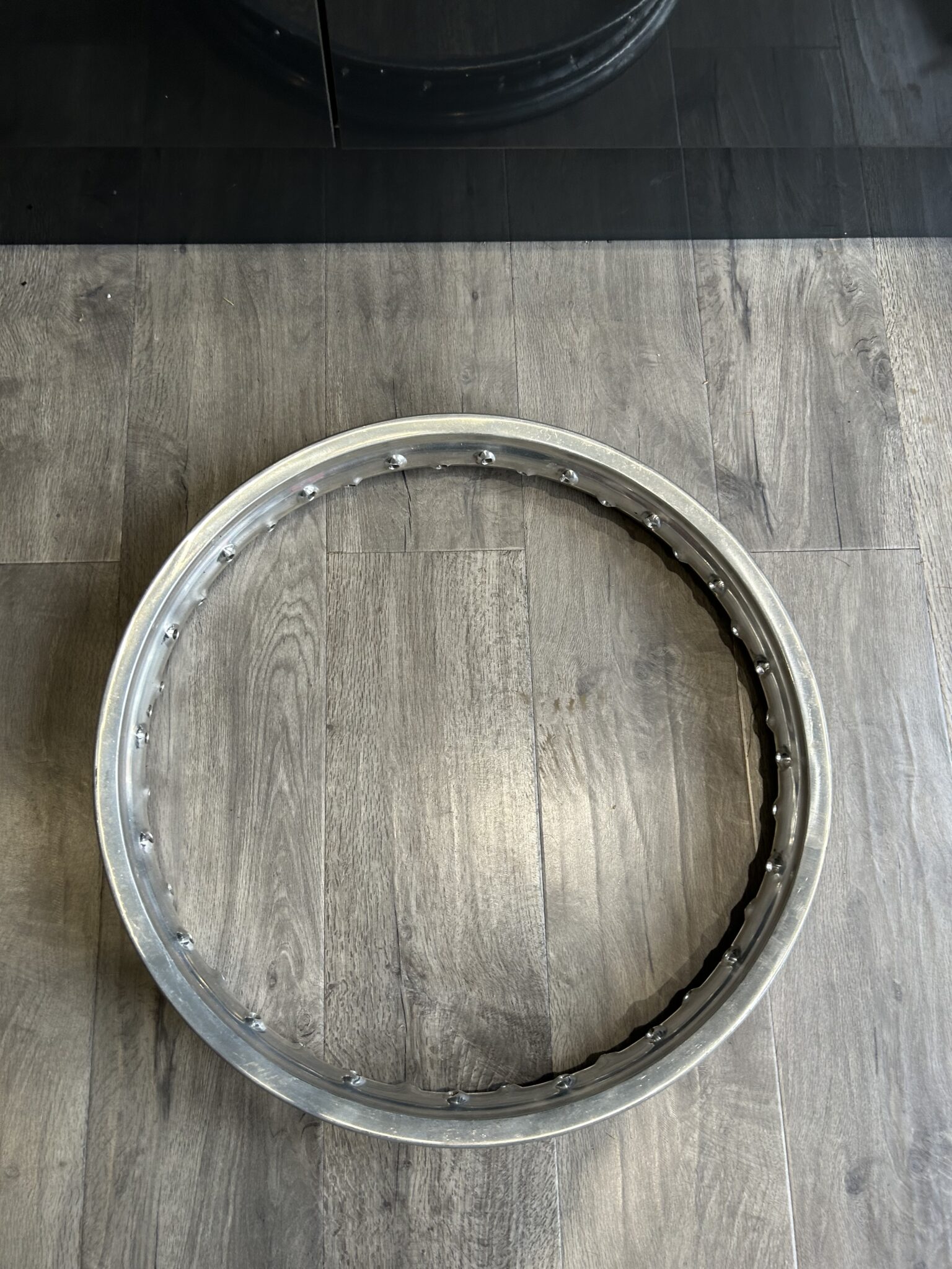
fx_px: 953
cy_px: 634
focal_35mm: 26
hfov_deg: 53.1
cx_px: 476
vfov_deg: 67.3
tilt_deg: -76.2
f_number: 1.5
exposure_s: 1/50
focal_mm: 5.7
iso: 80
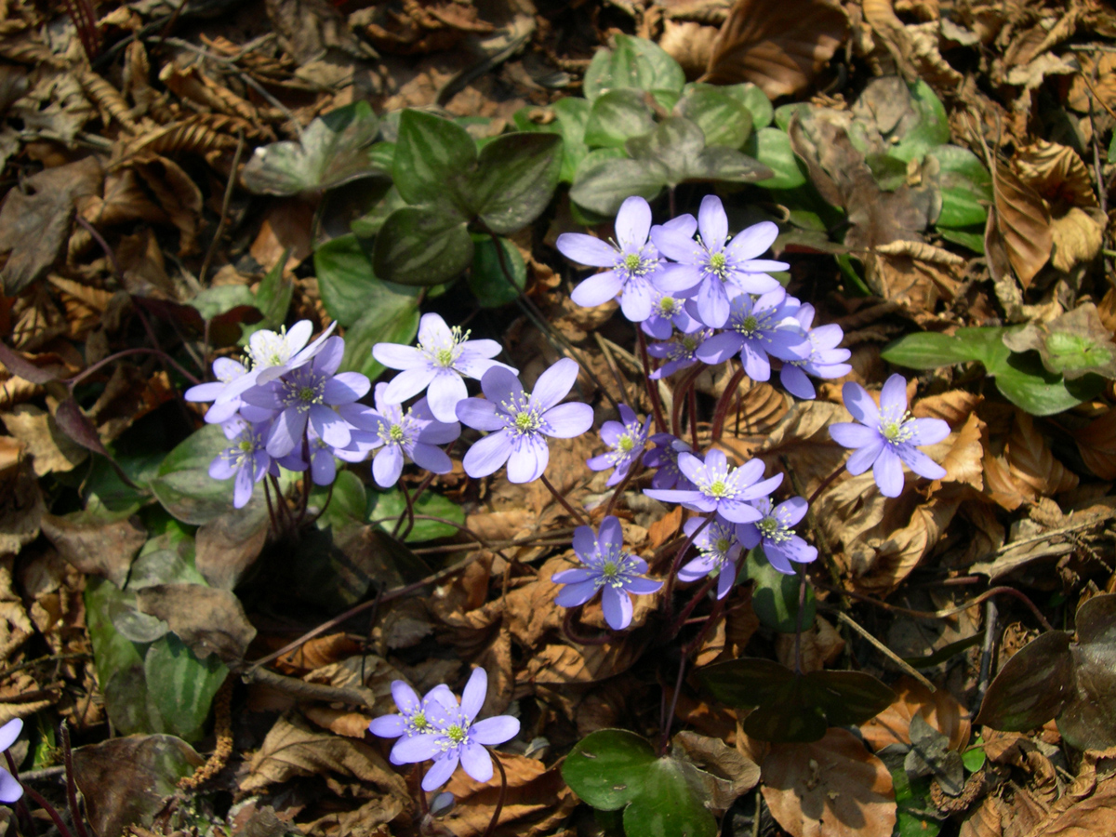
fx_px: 1225
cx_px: 558
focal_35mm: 38
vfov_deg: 37.7
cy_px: 418
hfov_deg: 49.0
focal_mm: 8
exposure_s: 1/90.2
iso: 100
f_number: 7.6
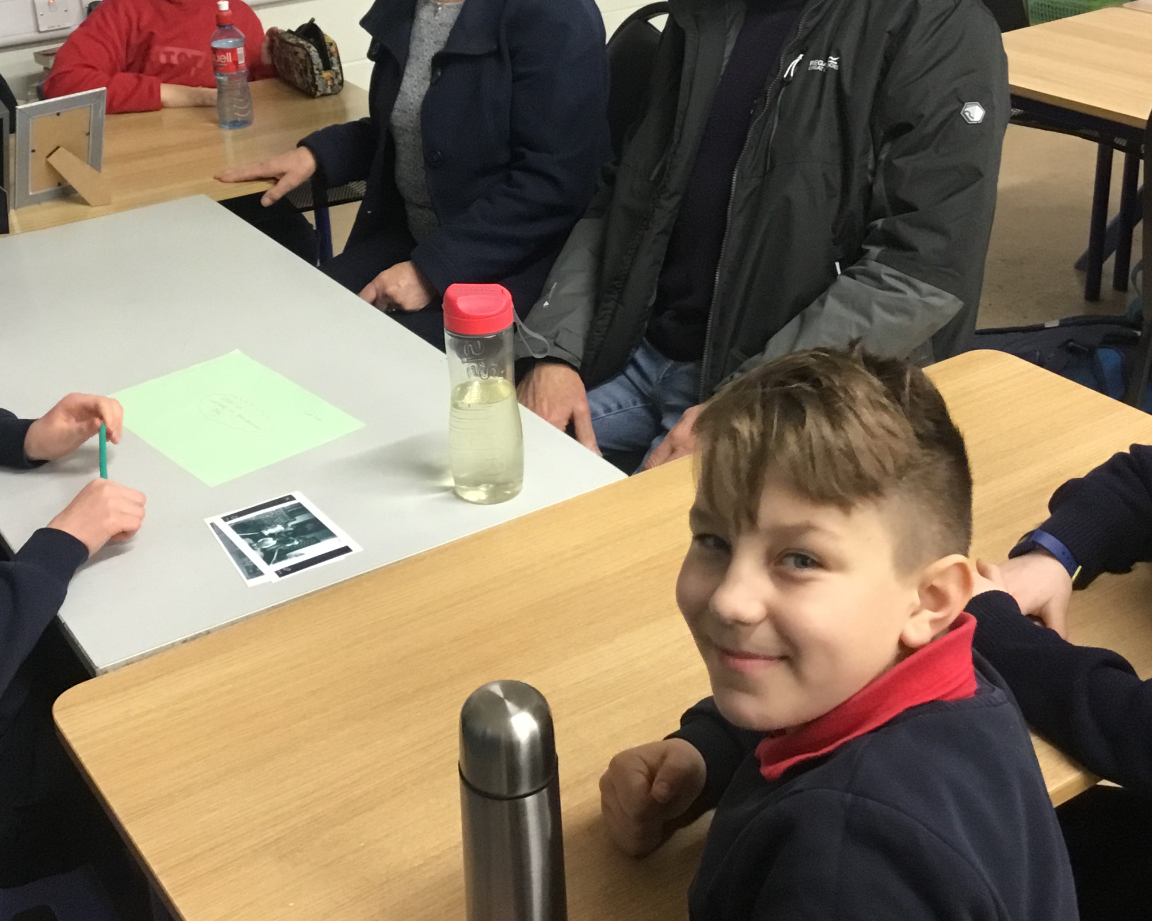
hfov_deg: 38.0
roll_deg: +2.6
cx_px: 488
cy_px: 257
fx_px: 1670
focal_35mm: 49
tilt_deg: -21.3
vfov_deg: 30.4
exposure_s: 1/33
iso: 160
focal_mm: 3.3
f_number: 2.4
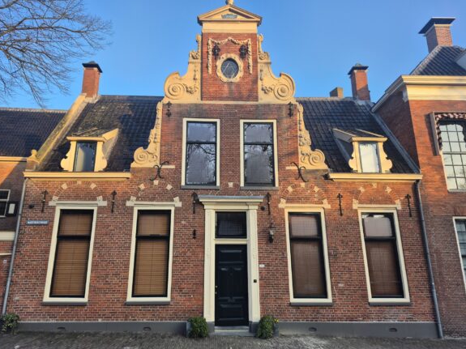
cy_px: 169
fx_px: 323
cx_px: 224
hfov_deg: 71.6
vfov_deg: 56.8
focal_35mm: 24
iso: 25
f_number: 1.8
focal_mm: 5.4
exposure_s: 1/263
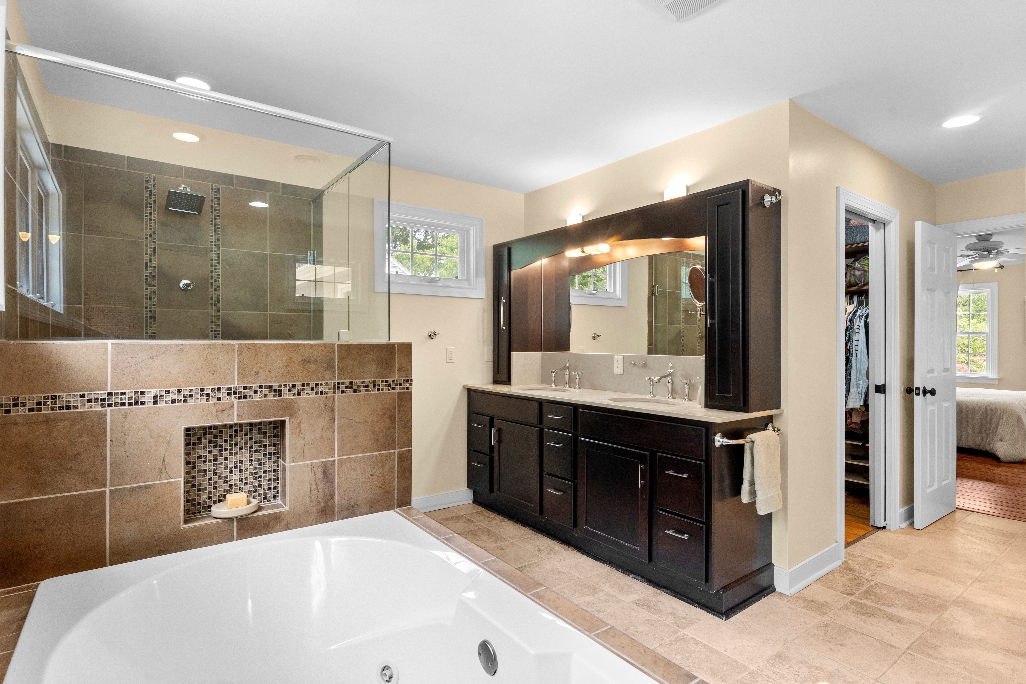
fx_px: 504
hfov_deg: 91.0
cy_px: 342
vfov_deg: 68.3
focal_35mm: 18
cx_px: 513
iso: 1600
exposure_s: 1/15
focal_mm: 17.7
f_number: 9
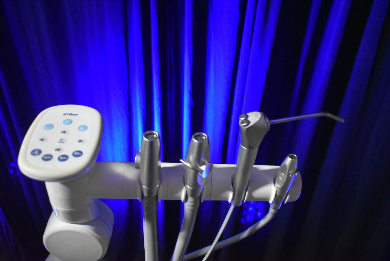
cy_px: 130
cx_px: 195
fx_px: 390
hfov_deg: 53.1
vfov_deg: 36.9
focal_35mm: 36
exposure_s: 1/125
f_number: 4
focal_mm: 24
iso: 4000
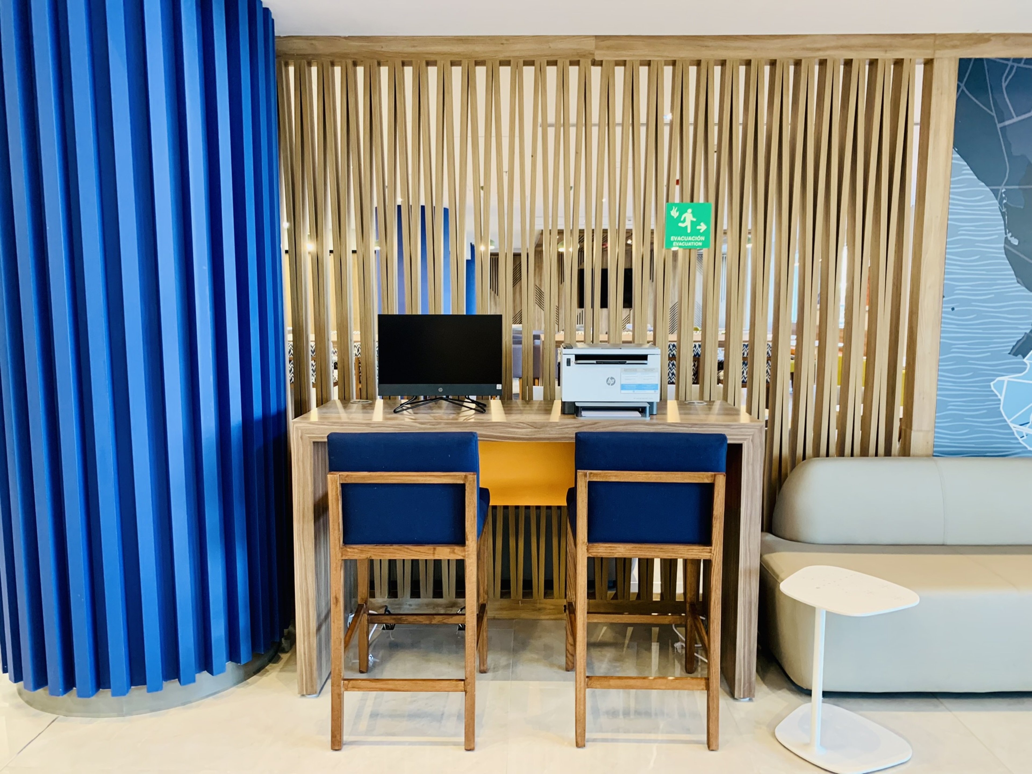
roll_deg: +0.3
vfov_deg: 53.1
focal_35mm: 26
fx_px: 775
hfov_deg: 67.3
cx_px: 516
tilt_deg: -6.4
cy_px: 387
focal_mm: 4.25
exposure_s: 1/60
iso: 250
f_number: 1.8
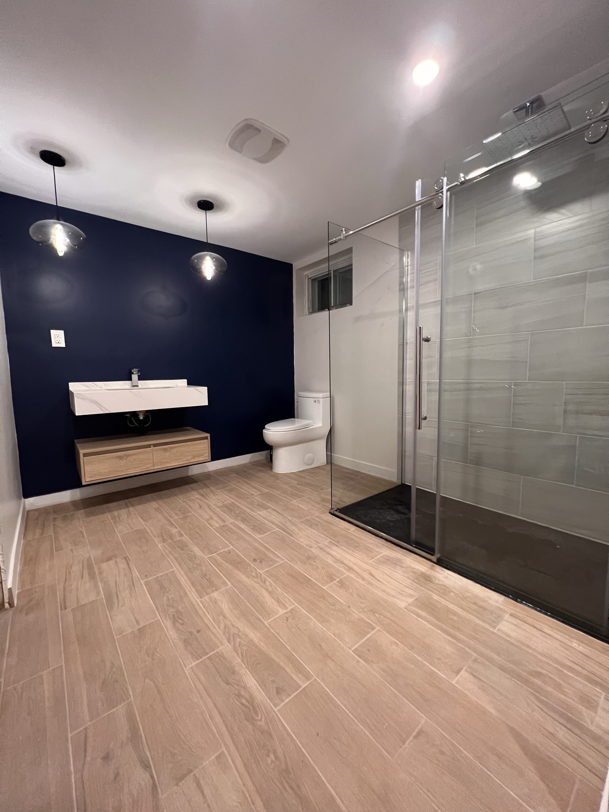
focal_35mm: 13
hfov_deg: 89.9
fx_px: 305
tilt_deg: -4.8
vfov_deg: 106.2
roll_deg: +0.8
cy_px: 406
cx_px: 304
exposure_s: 1/60
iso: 400
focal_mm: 1.57
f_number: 1.8
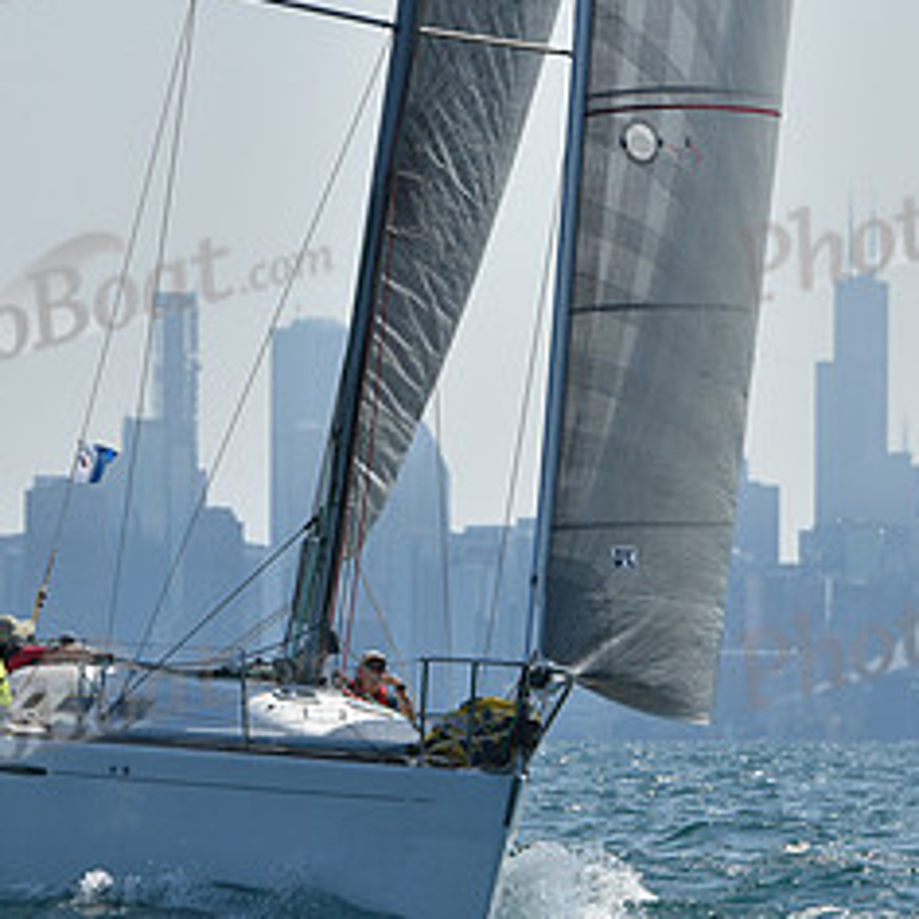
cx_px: 537
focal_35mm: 418
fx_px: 12555
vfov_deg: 4.2
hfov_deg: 4.2
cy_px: 461
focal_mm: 200
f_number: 8
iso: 250
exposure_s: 1/1600
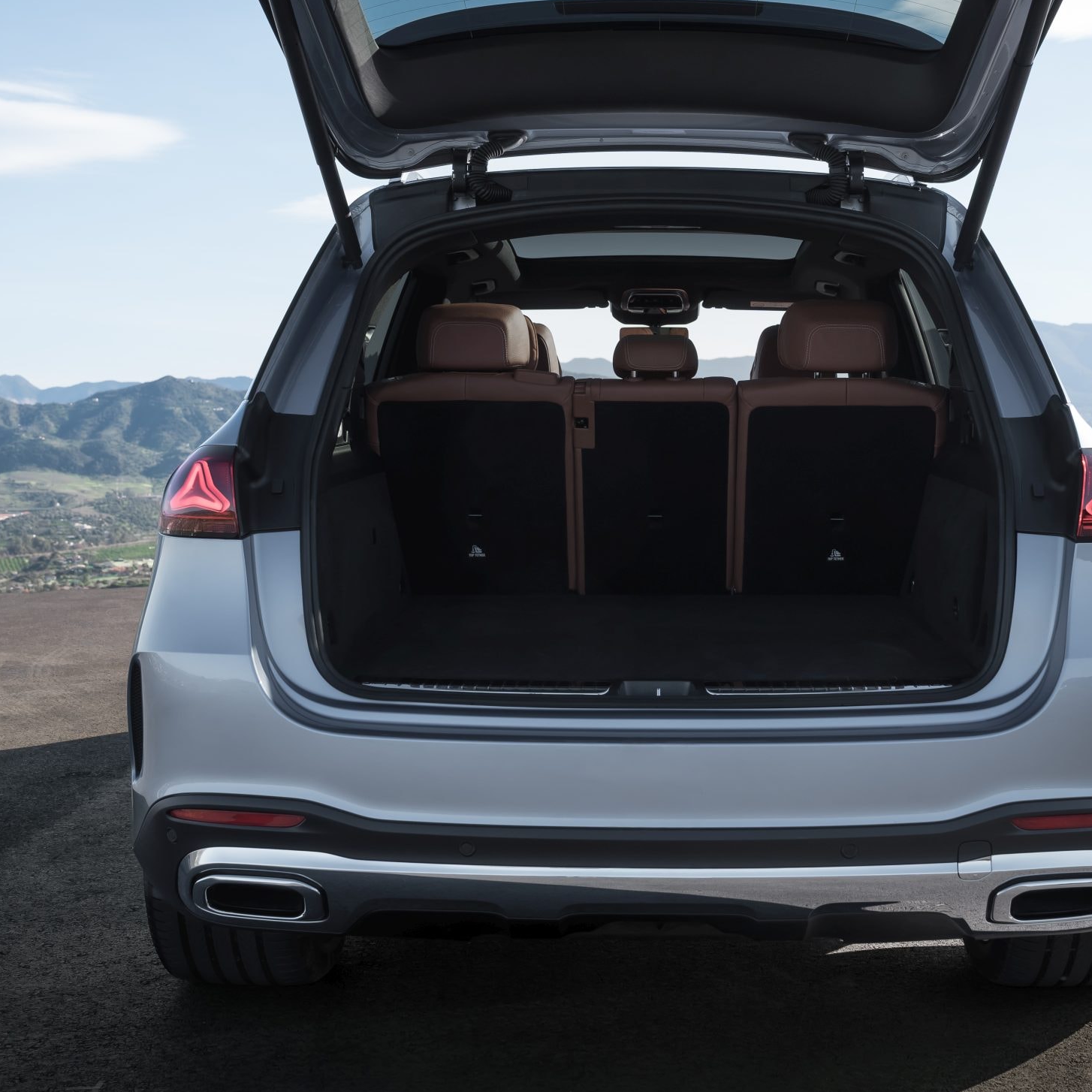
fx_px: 1606
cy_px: 548
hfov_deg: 37.4
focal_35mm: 45
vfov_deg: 37.6
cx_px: 655
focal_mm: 35
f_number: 7.1
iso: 250
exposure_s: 1/320
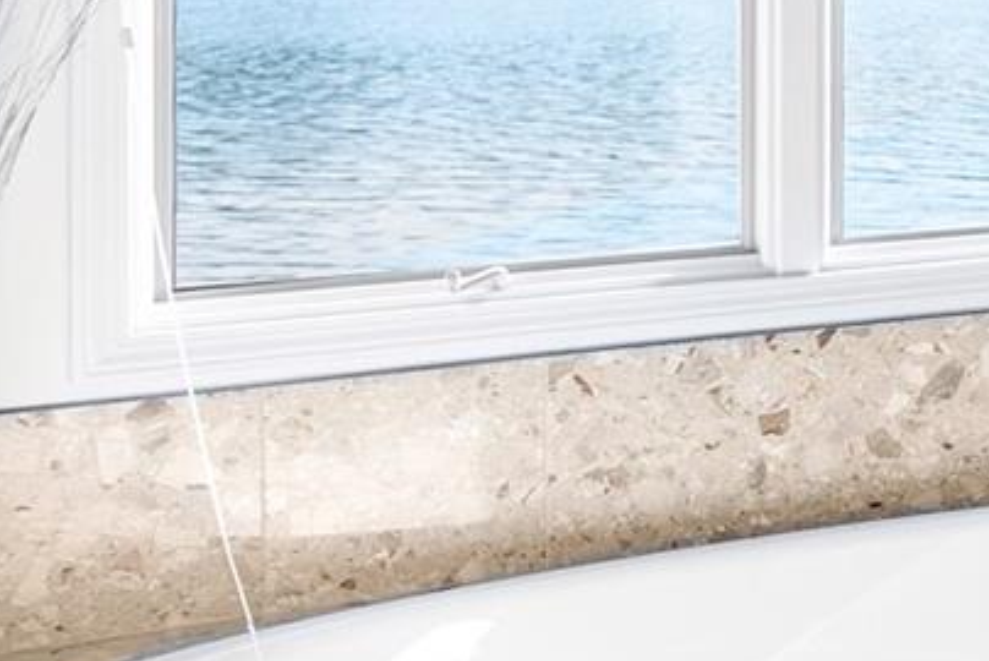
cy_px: 10
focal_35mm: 81
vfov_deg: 16.6
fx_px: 2227
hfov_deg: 15.8
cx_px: 2252
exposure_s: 1/30
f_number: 5.6
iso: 640
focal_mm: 16
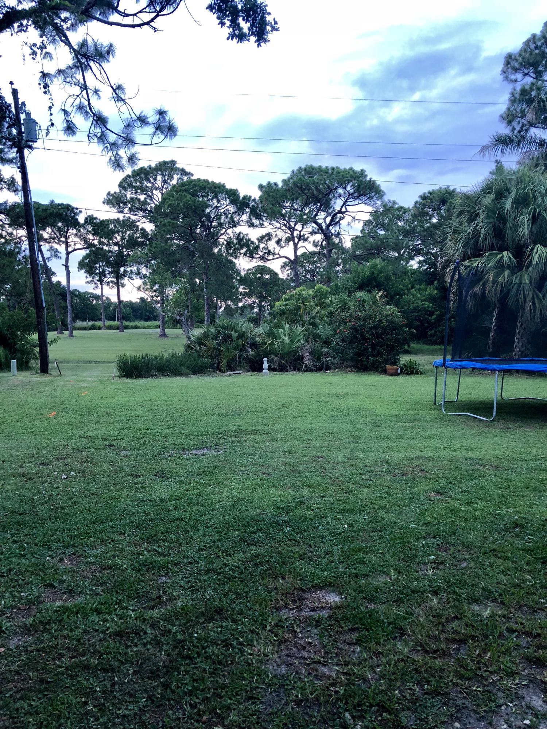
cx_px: 274
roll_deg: -0.1
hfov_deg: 49.7
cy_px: 364
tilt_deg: -2.3
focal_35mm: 28
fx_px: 590
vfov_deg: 63.4
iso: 40
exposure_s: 1/15
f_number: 1.8
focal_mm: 3.99
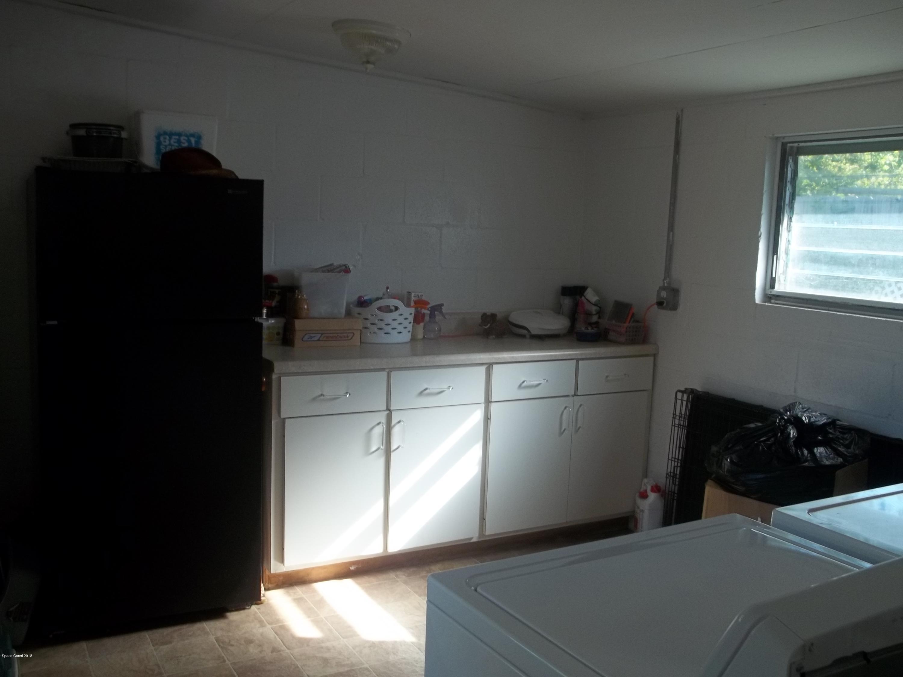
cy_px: 338
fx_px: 861
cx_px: 452
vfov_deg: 42.9
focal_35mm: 33
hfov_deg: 55.4
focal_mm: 5.9
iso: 64
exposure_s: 1/40
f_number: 3.3
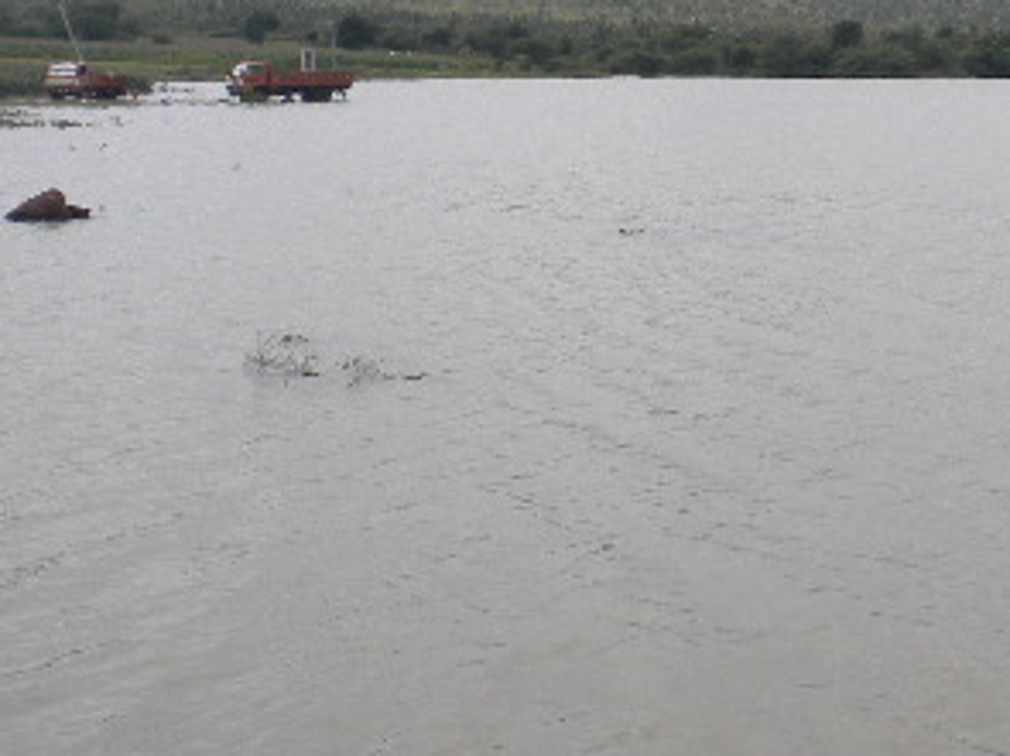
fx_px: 2217
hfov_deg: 25.4
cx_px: 757
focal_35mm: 76
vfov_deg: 19.4
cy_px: 322
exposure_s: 1/1000
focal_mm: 6.3
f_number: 4.6
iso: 80
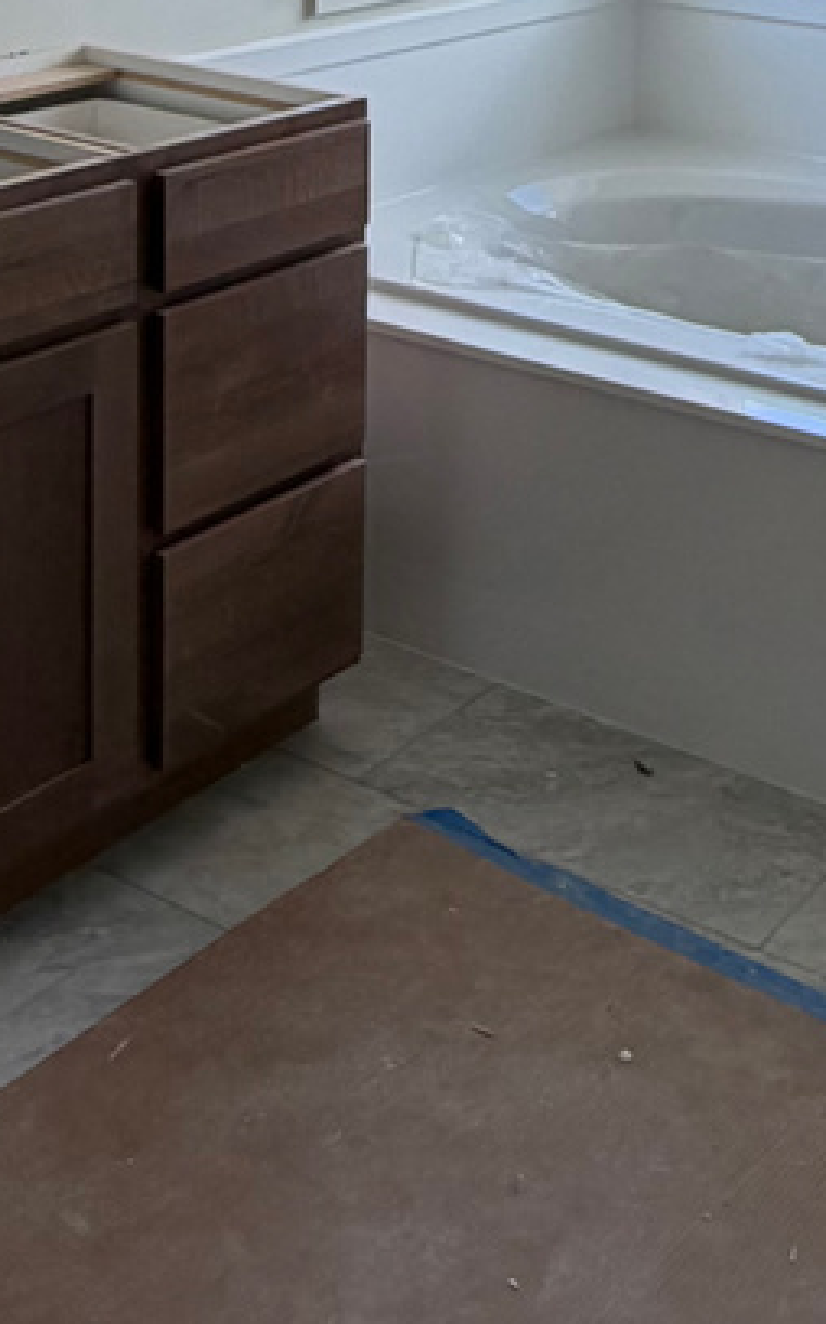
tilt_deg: -4.9
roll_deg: -2.2
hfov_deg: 22.4
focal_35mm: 56
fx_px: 2019
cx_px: 787
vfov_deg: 32.1
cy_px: -127
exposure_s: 1/129
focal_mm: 2.22
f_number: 2.2
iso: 50
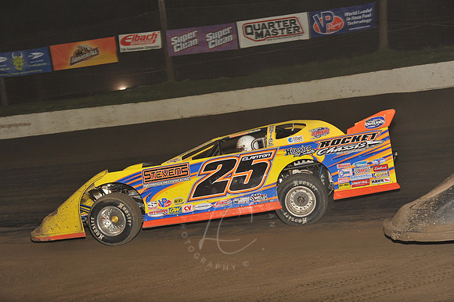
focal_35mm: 80
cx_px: 227
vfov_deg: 17.0
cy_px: 151
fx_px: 1008
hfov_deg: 25.4
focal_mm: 80
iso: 800
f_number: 6.3
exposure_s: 1/320
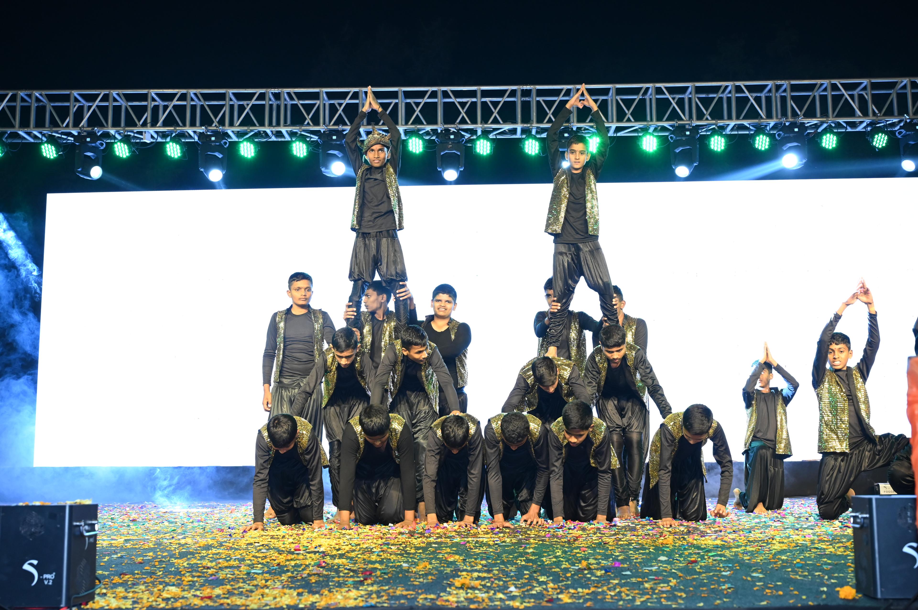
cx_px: 459
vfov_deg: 31.1
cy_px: 305
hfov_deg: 45.5
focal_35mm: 43
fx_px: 1096
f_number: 5.6
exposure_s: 1/125
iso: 2500
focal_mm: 43
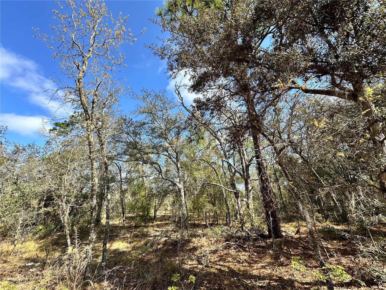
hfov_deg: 102.1
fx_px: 156
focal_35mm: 14
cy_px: 145
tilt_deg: +21.6
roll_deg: +1.0
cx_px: 193
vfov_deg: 85.7
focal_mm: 2.22
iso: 40
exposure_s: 1/824
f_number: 2.2
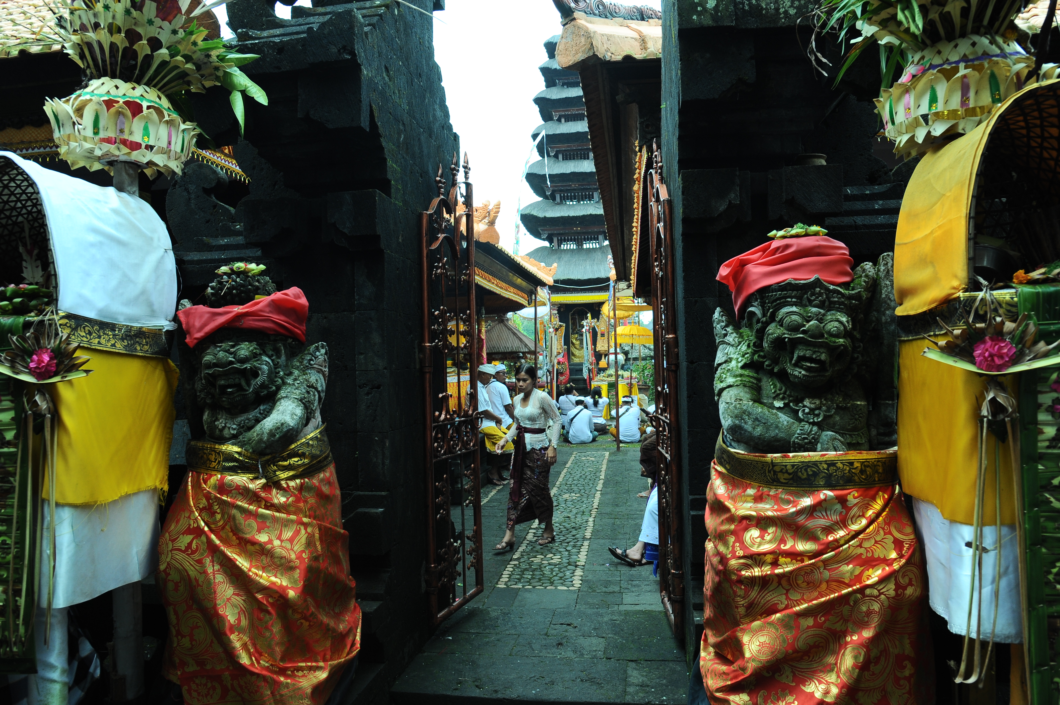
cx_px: 530
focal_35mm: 24
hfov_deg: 73.8
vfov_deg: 53.1
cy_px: 352
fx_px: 706
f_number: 8
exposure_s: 1/160
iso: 640
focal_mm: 24
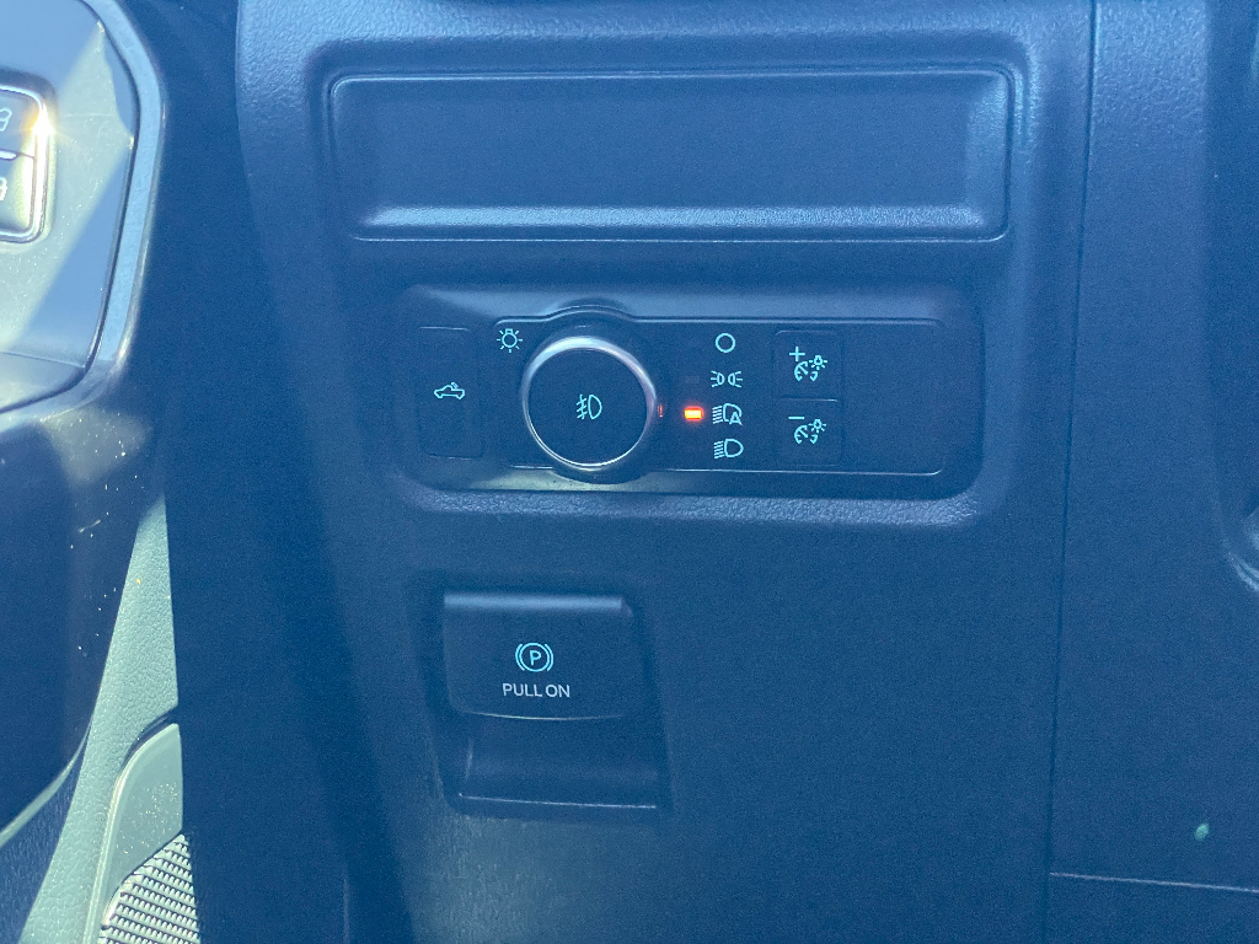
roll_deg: -1.3
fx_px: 1891
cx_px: 630
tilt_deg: -6.3
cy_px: 472
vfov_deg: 28.0
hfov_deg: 36.8
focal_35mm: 52
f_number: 2
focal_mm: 6
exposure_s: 1/41
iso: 800
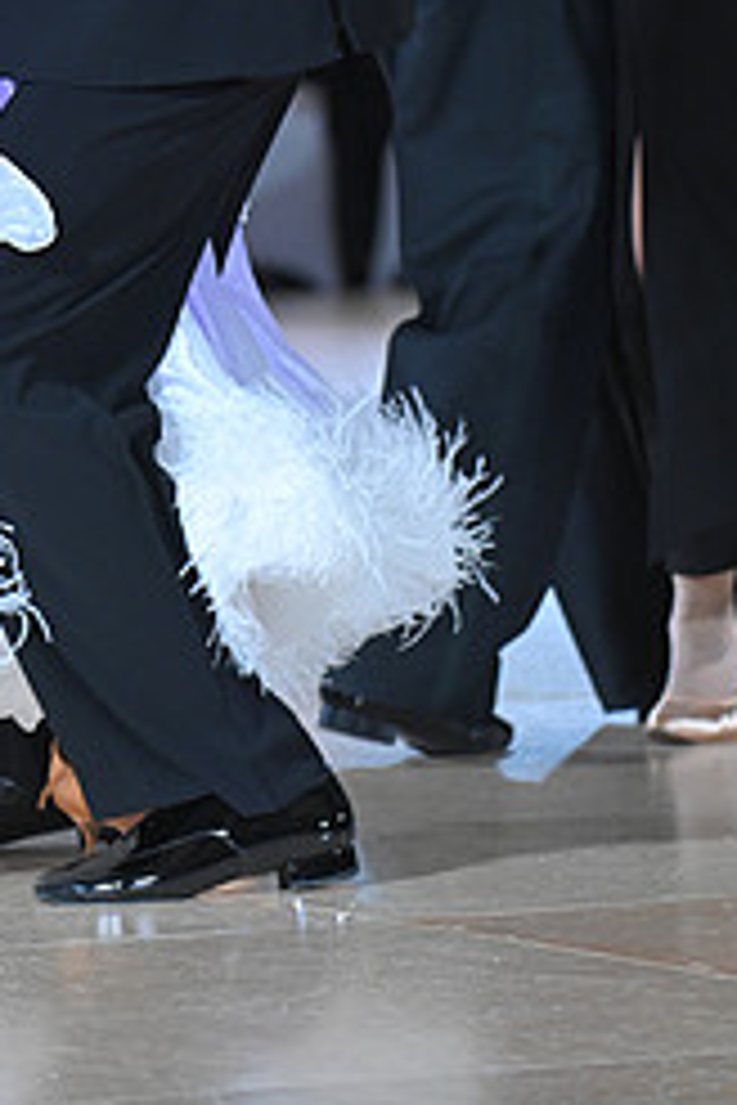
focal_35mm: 365
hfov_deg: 3.8
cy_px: -184
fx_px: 11208
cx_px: 43
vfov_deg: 5.6
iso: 1600
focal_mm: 155
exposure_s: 1/400
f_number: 5
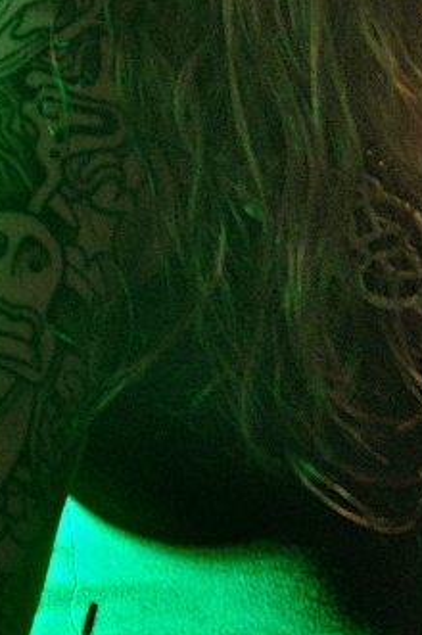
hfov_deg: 3.6
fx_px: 6713
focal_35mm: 381
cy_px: 71
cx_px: 567
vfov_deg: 5.4
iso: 640
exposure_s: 1/125
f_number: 2.8
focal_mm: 70
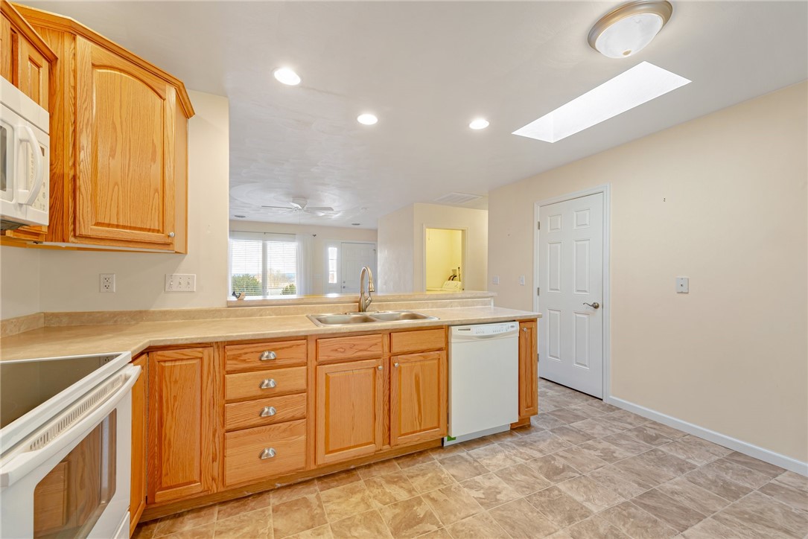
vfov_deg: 81.2
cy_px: 270
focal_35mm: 14
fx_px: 314
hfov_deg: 104.2
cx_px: 404
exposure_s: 1/10
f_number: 11
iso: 50
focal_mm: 14
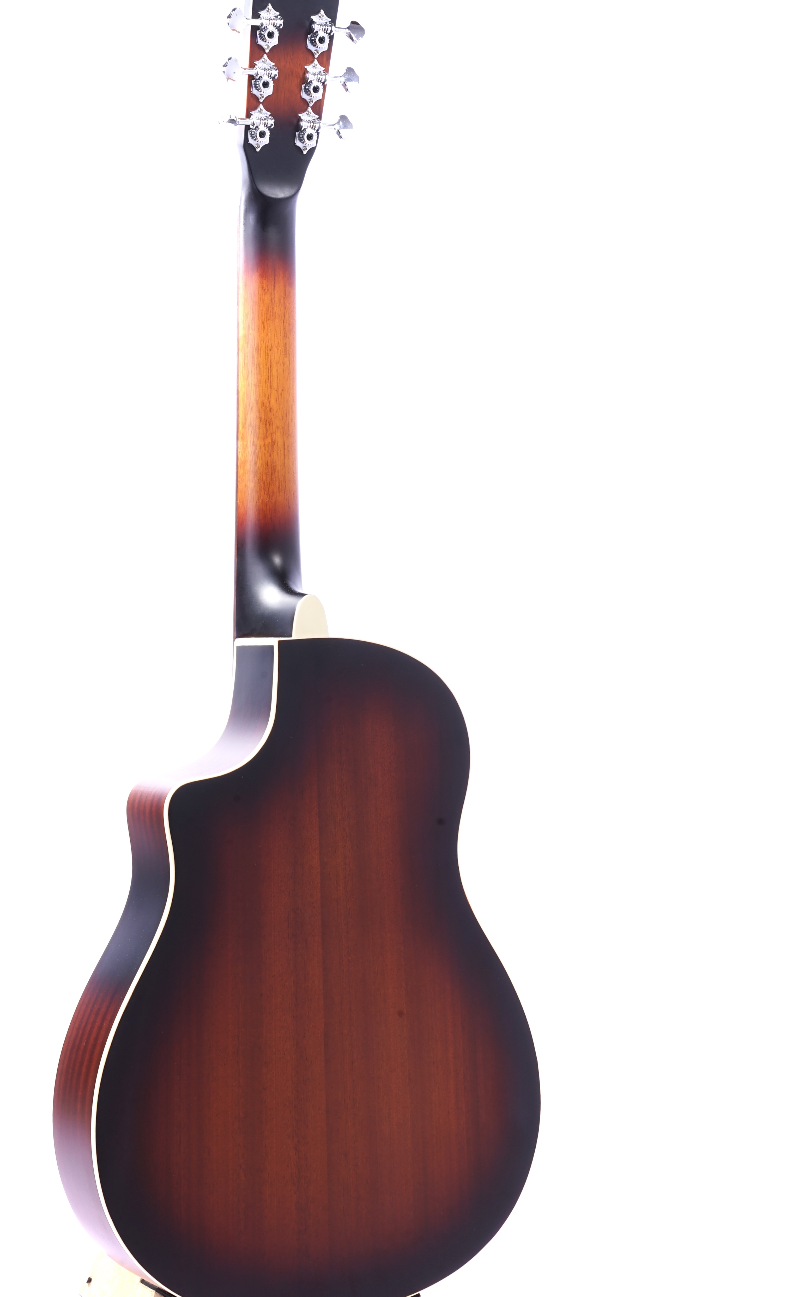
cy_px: 650
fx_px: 2723
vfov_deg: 26.8
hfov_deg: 16.9
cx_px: 328
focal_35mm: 77
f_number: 20
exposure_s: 1/50
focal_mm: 66
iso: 100
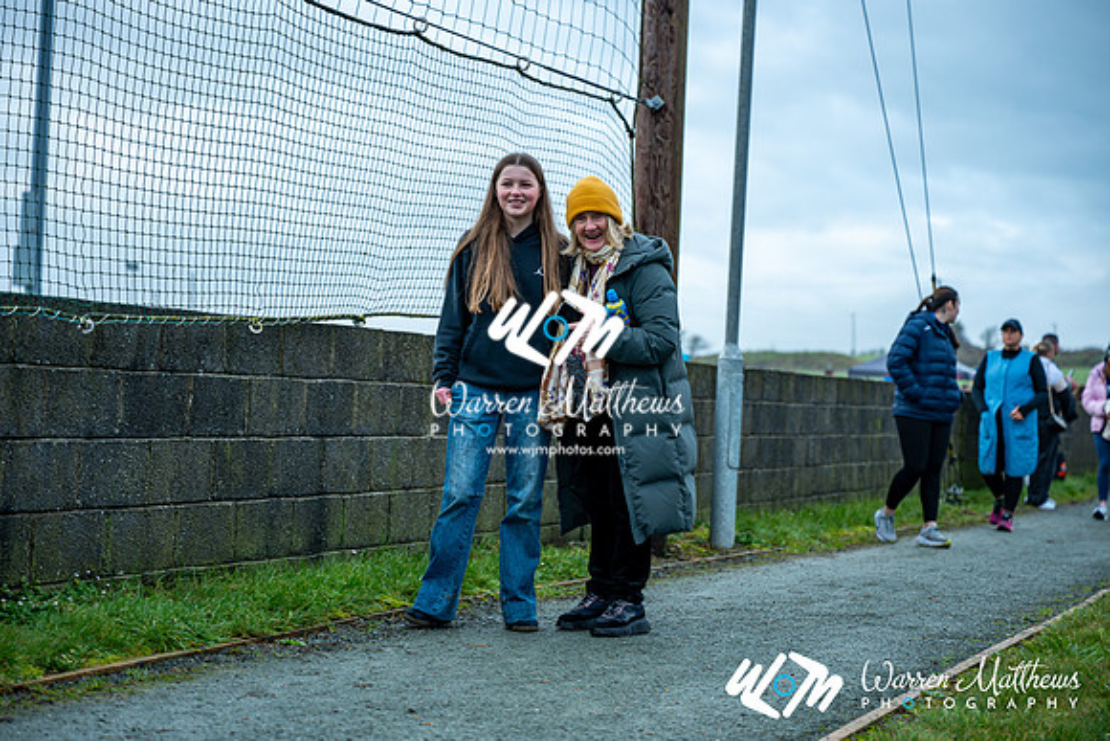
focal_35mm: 70
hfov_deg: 28.8
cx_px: 555
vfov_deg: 19.5
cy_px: 370
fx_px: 2159
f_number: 2.8
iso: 125
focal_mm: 70
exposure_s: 1/500
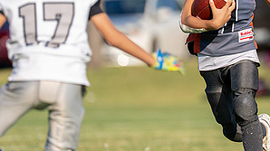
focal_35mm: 619
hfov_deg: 3.5
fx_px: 4428
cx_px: 230
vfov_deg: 2.0
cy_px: 14
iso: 320
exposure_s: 1/6400
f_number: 2.8
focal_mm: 200
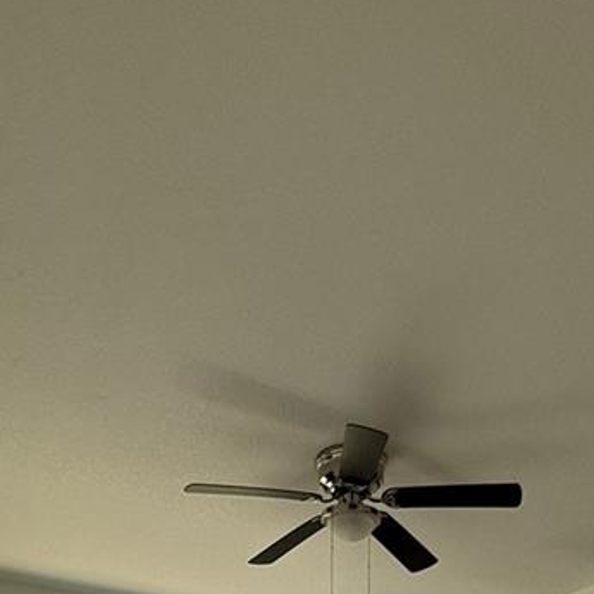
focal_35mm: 43
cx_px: 334
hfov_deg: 39.1
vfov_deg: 27.5
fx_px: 835
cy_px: 885
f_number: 2.2
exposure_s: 1/120
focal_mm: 2.22
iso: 100
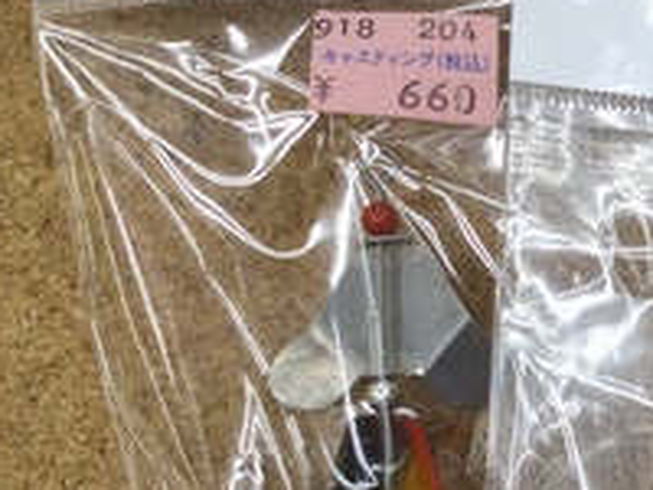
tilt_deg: -85.0
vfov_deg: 14.7
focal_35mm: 99
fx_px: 1868
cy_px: 480
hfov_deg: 17.8
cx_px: 980
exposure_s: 1/60
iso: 25
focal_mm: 3.3
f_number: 2.4
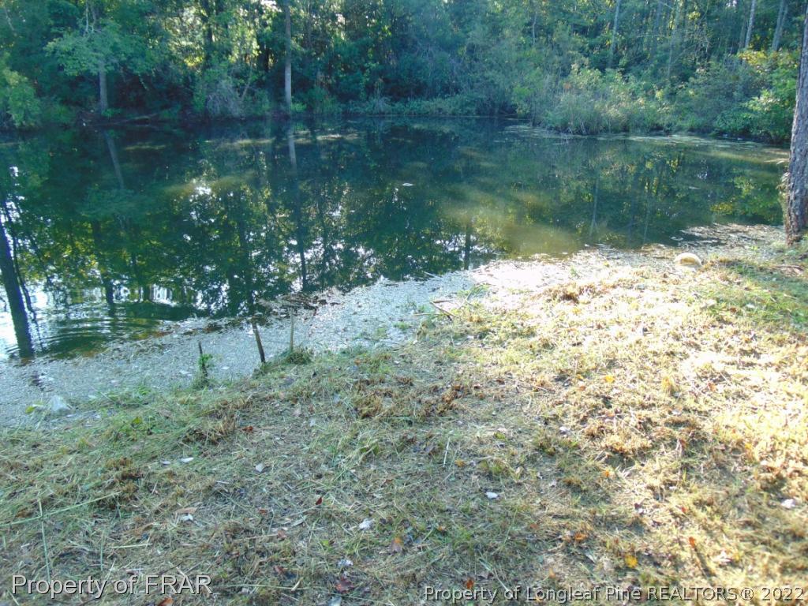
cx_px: 404
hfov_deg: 69.4
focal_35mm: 25
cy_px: 303
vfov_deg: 54.9
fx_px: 584
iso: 80
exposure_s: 1/50
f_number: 3
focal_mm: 4.5
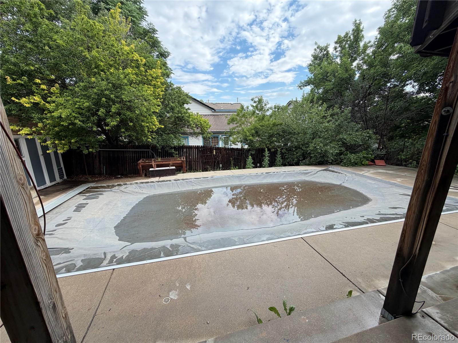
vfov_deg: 85.7
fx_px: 185
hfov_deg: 102.1
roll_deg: +1.1
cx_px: 229
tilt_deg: -13.1
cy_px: 172
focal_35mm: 14
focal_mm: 2.22
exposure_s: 1/502
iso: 40
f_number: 2.2
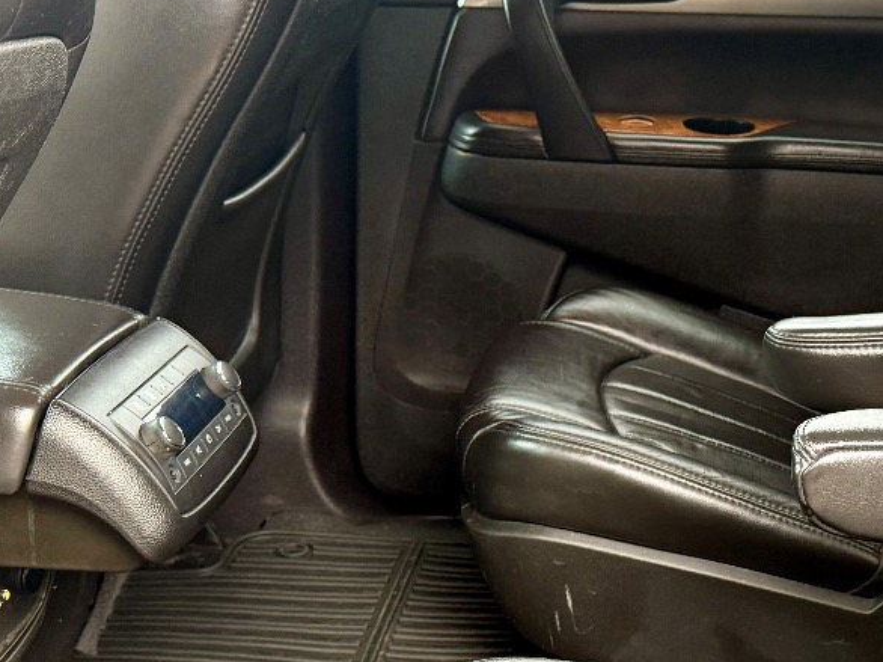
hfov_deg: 31.2
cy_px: 466
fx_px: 1504
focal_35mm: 59
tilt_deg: -18.9
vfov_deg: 24.6
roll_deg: -3.5
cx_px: 793
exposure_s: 1/60
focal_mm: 6.76
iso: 250
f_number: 1.78
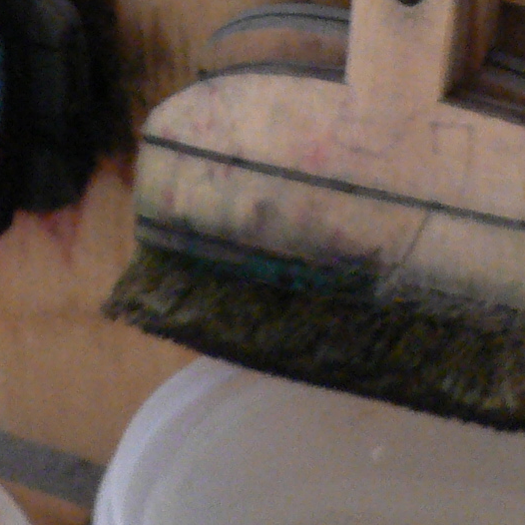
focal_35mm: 155
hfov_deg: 11.3
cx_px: 276
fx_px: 2660
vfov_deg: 10.7
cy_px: -344
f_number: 2.8
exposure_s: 1/4
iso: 200
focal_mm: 6
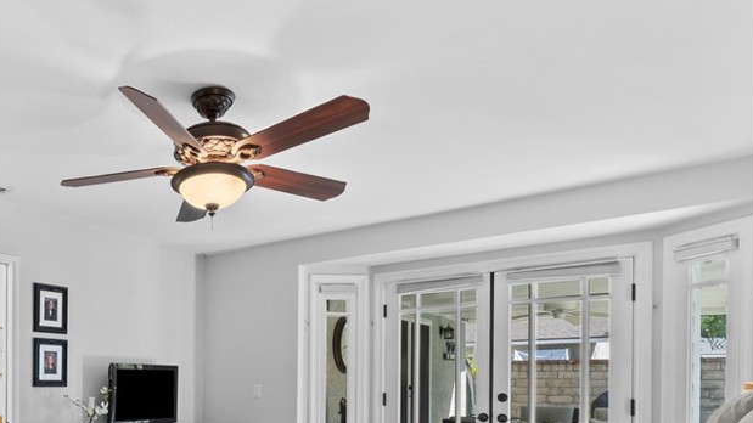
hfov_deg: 64.7
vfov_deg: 40.8
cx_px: 137
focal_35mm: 26
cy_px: 385
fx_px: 519
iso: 125
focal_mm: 15
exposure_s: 2
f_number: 10
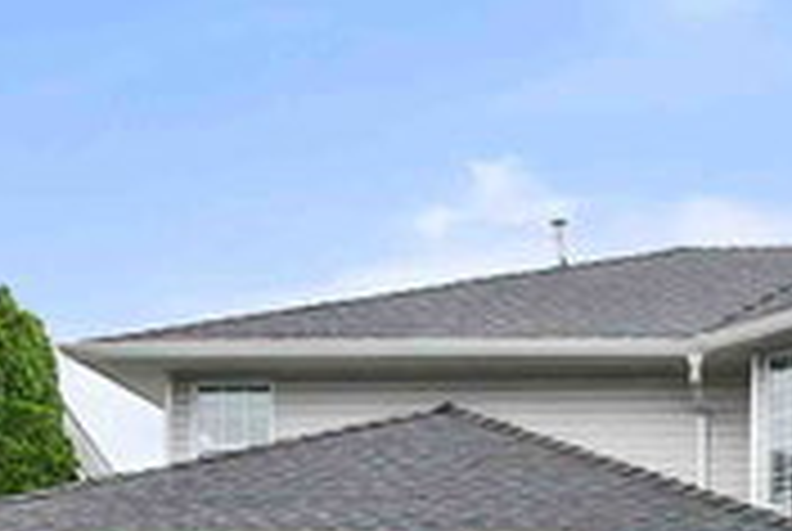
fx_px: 1499
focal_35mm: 68
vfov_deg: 17.7
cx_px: 918
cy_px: 826
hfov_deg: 26.7
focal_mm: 10
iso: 320
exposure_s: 1/250
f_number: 11
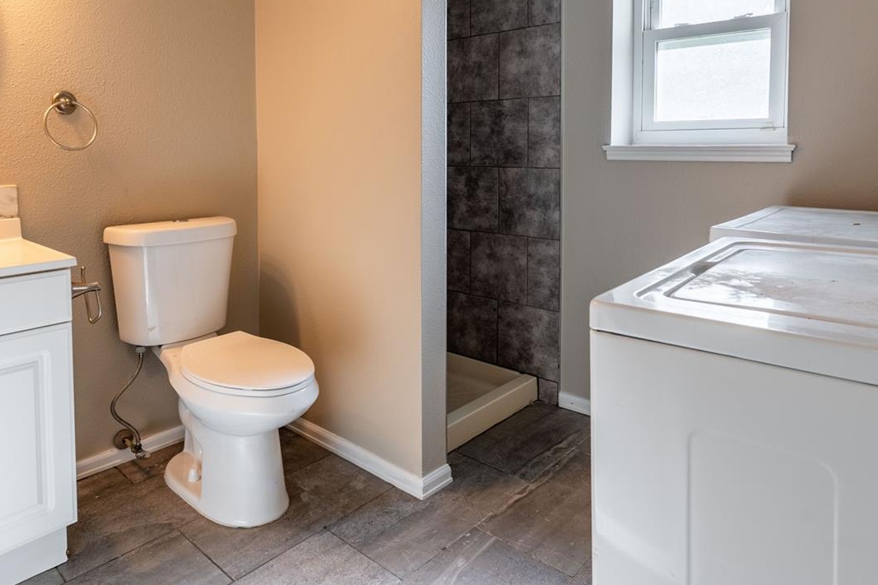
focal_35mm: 24
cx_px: 384
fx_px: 585
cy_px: 172
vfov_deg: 51.6
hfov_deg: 73.4
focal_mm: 16
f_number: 7.1
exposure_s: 1/640
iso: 320
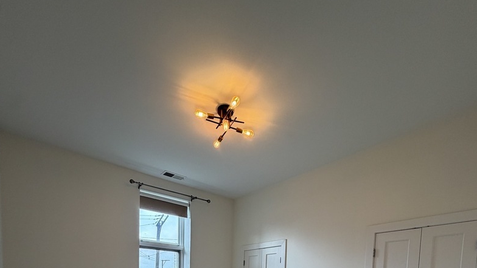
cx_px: 243
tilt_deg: -4.6
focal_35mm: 21
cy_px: 308
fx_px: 266
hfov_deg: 83.8
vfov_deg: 40.7
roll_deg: -2.2
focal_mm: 2.22
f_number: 2.2
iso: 100
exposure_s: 1/120
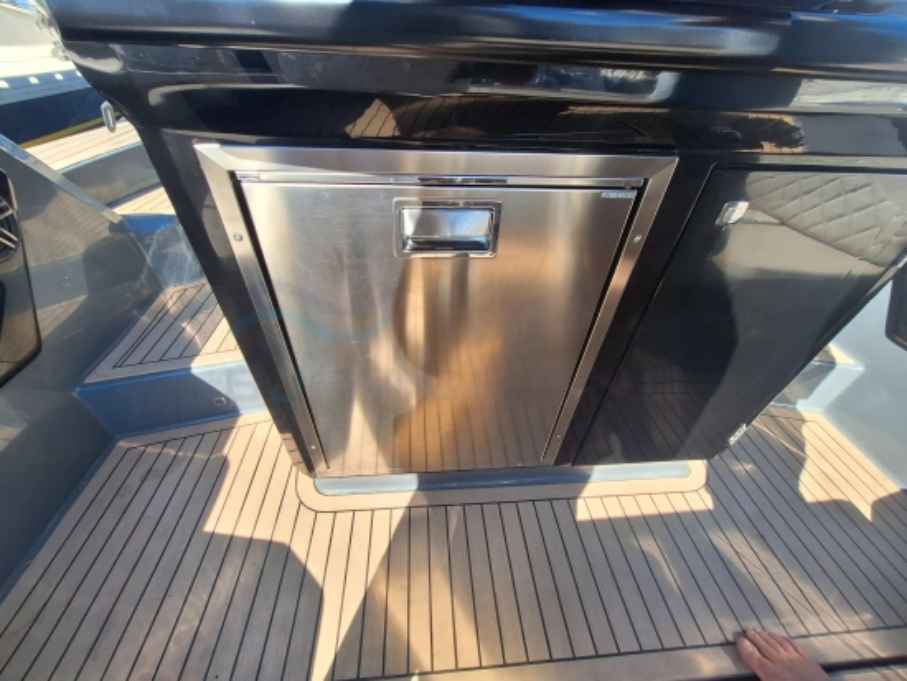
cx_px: 454
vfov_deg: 90.0
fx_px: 341
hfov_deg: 106.2
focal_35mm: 13
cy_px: 340
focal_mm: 1.74
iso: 40
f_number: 2.2
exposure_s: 1/630
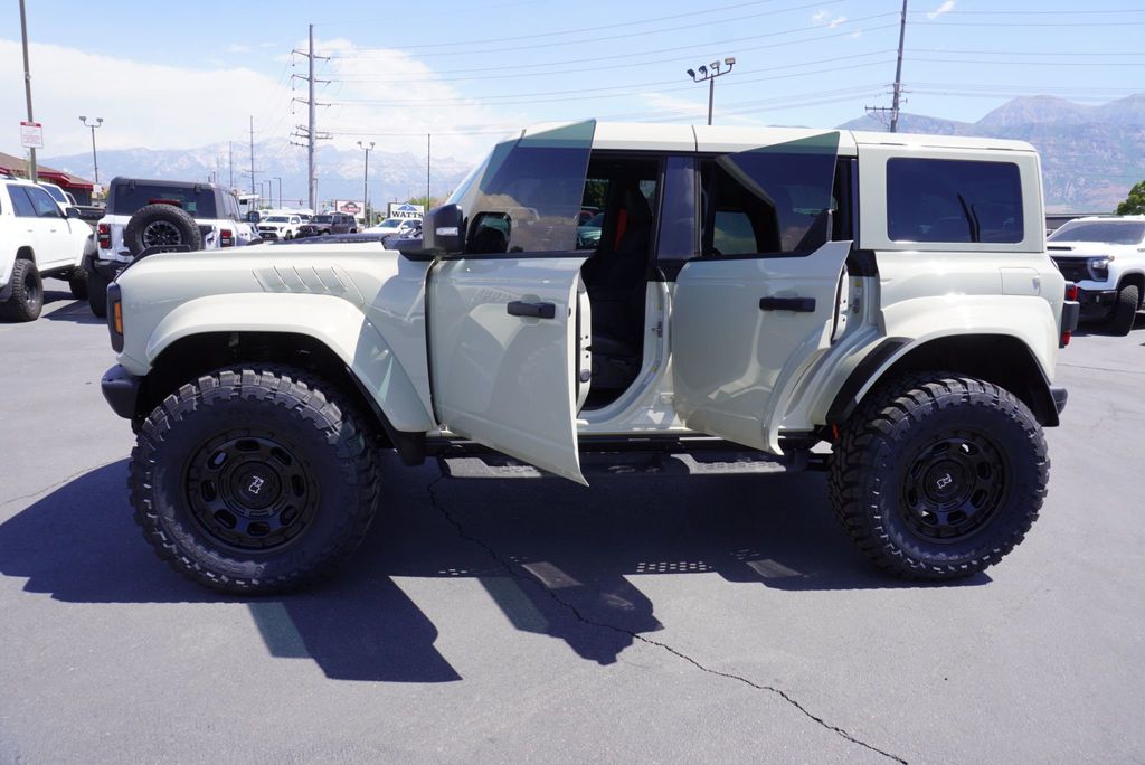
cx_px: 572
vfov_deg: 53.2
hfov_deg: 73.7
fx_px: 764
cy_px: 382
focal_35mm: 24
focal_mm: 16
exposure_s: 1/125
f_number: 8
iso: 100
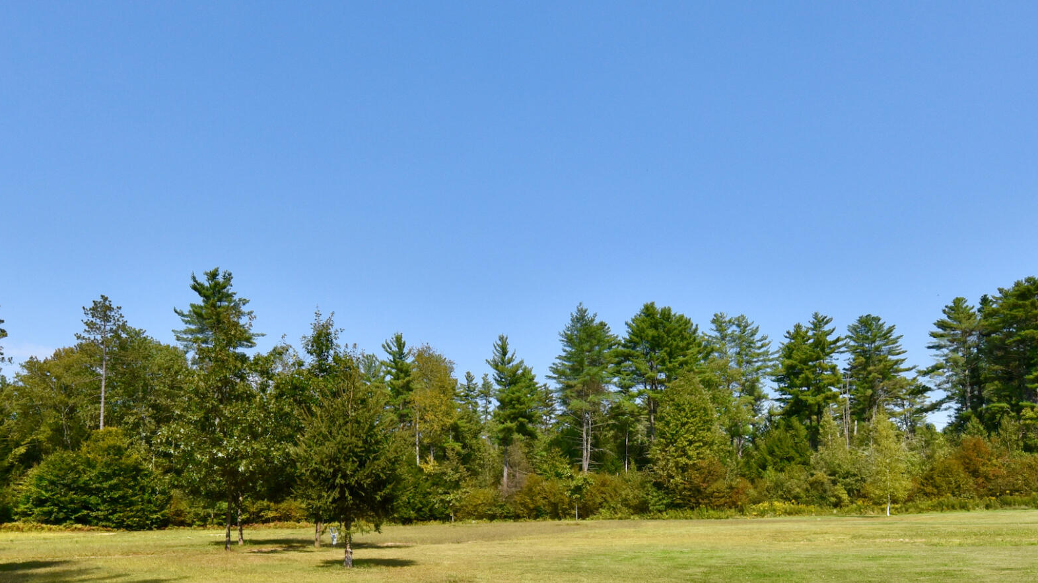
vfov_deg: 39.8
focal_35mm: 28
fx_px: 771
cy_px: 465
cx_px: 469
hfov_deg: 67.8
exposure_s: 1/1000
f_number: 14
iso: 1000
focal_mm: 14
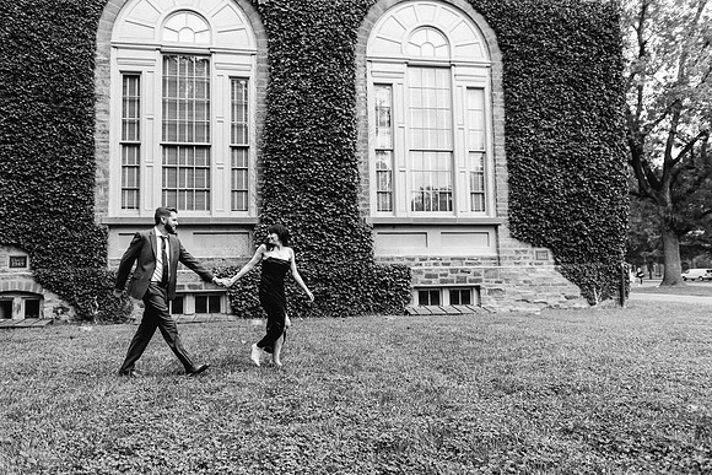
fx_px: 497
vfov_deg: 51.1
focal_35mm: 25
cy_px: 240
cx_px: 341
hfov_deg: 71.2
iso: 400
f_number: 3.2
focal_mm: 24
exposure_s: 1/250
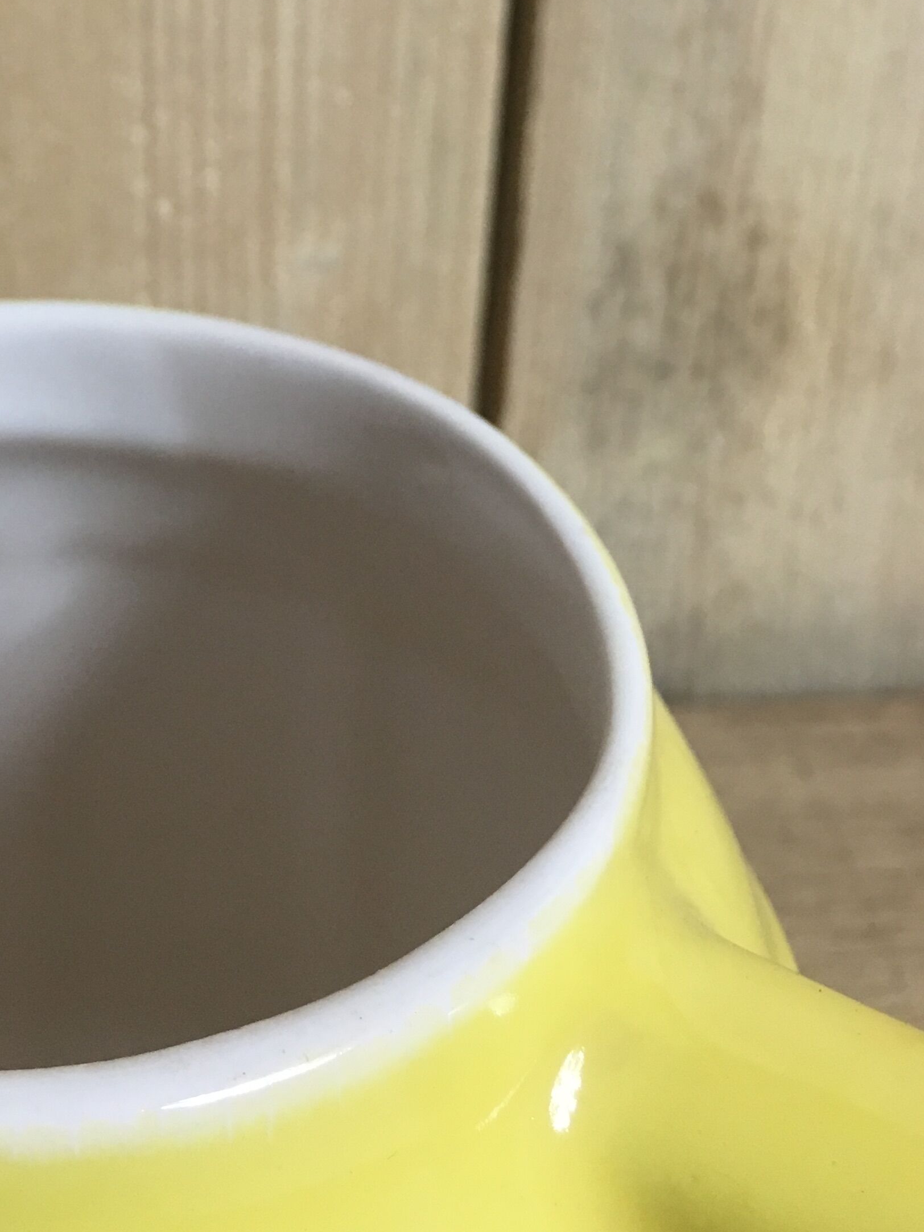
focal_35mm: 54
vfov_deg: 34.2
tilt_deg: -26.9
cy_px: 210
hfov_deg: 26.4
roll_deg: -0.7
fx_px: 1922
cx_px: 159
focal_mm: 4.15
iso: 64
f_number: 2.2
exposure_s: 1/33
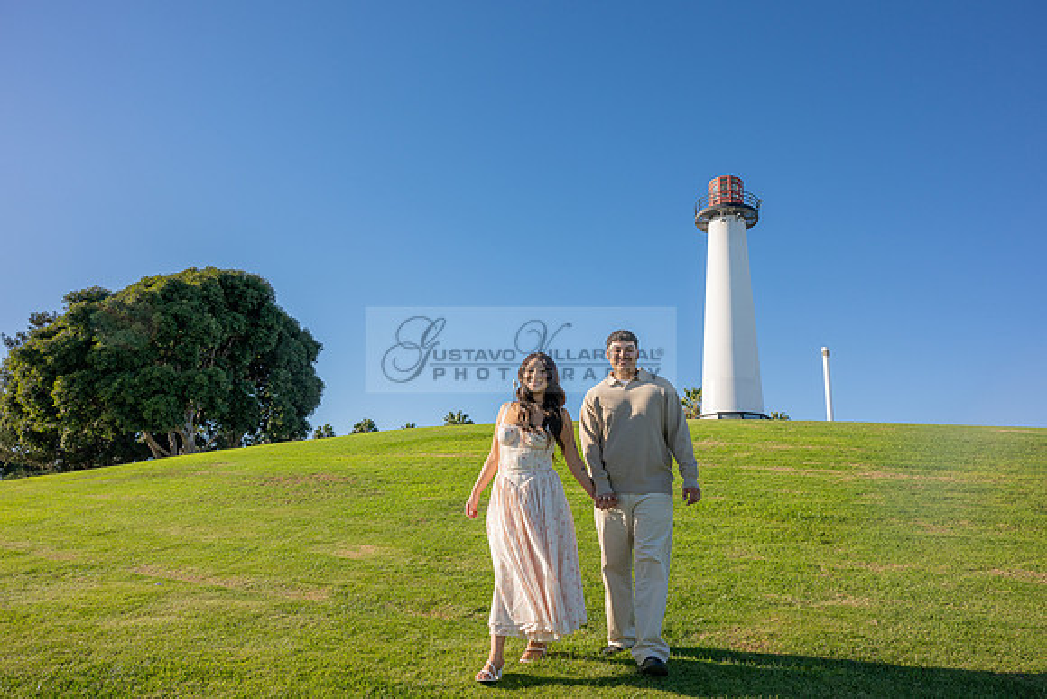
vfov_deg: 53.2
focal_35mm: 24
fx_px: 698
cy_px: 350
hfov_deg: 73.7
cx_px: 524
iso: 200
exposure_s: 1/640
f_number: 9
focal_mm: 24
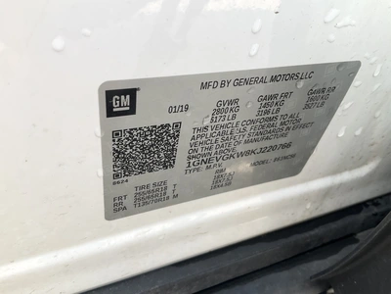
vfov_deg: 48.2
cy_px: 147
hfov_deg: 61.7
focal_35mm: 29
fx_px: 328
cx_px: 196
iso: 20
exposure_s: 1/211
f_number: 1.8
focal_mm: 3
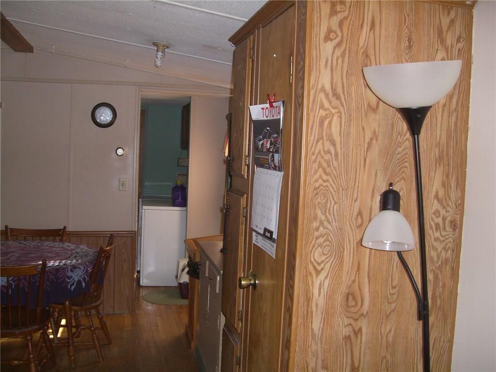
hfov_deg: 49.0
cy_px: 186
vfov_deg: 37.7
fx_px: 544
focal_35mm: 38
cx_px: 248
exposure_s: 1/60
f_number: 2.7
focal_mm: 6.2
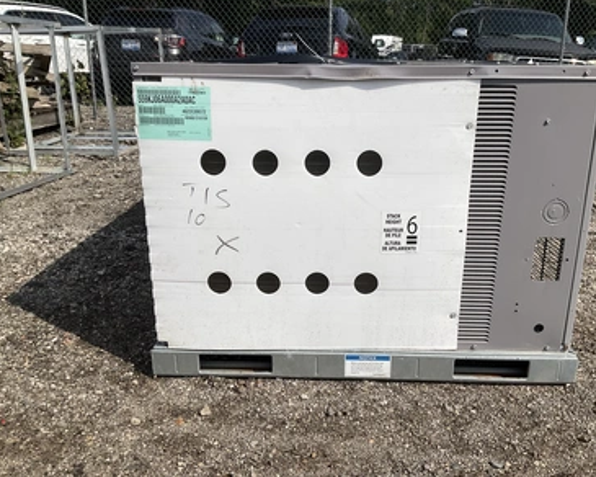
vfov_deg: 47.1
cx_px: 322
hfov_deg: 57.1
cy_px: 234
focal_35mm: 31
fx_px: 547
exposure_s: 1/5263
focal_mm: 3
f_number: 1.8
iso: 25
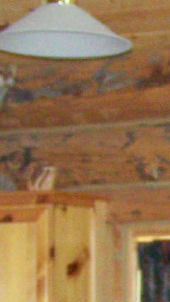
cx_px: 314
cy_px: 410
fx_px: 1707
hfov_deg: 5.6
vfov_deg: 9.9
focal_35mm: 213
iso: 160
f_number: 2.8
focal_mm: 6.3
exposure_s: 1/60
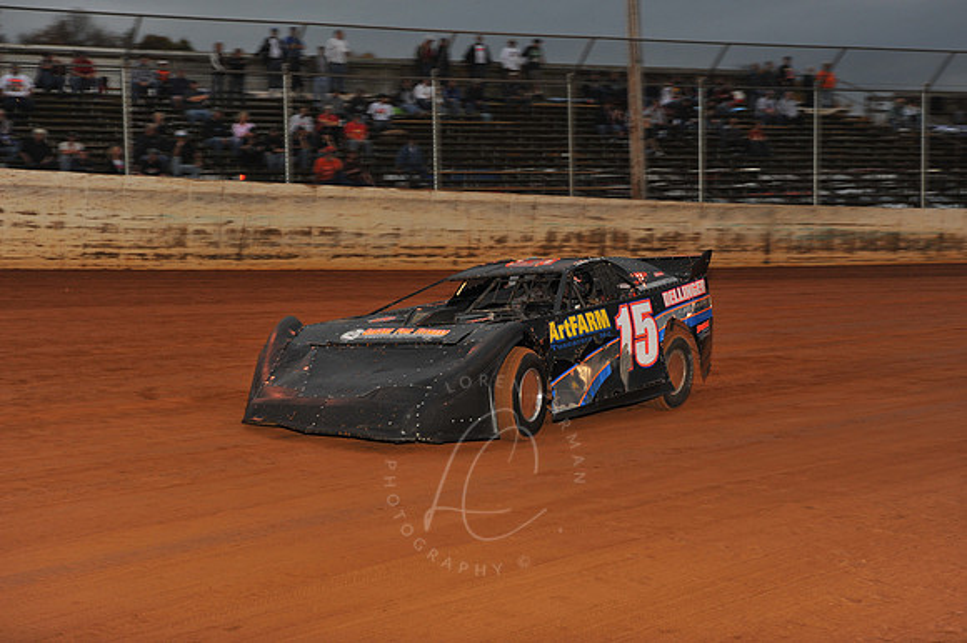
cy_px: 322
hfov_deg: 28.9
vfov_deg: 19.4
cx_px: 484
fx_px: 1879
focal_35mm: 70
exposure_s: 1/320
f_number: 7.1
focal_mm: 70
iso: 800
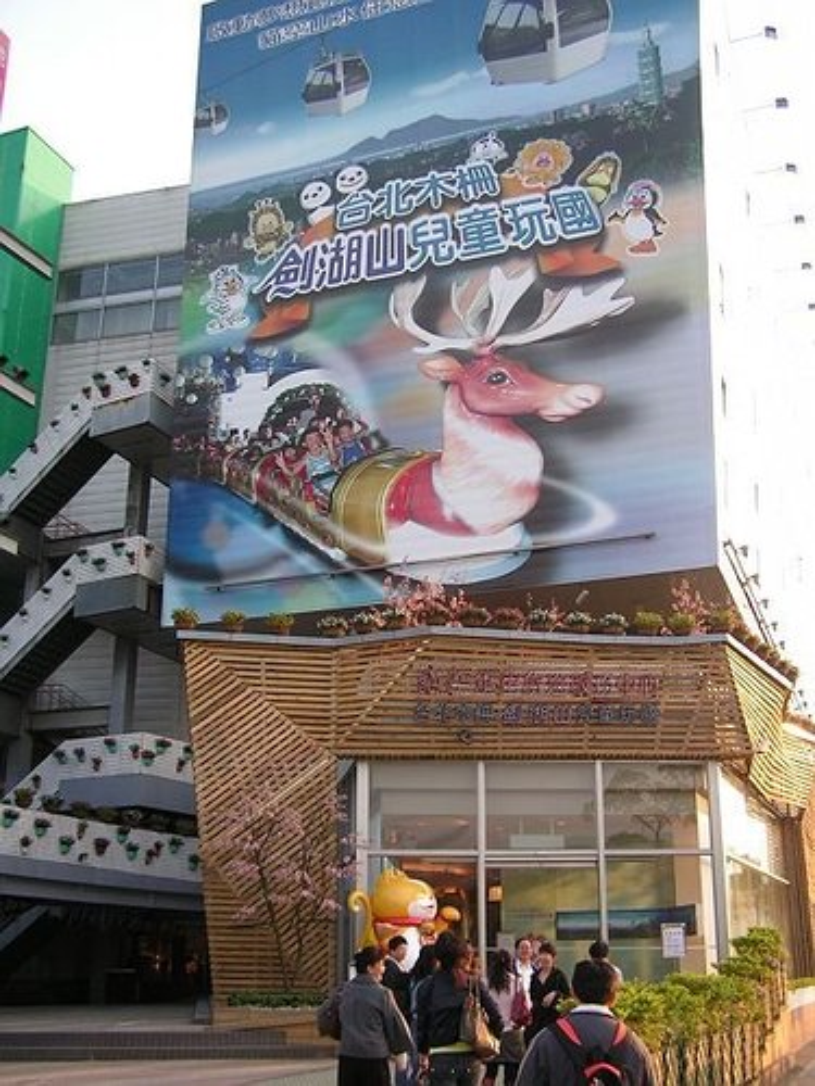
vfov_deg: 49.0
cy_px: 543
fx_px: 1193
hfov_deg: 37.7
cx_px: 408
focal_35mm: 38
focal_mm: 6.3
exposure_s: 1/125
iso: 50
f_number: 2.8
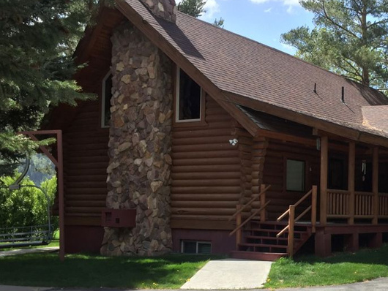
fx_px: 628
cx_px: 357
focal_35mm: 56
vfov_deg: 26.0
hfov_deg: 32.5
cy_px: 193
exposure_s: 1/1041
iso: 32
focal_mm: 4.15
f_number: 2.2
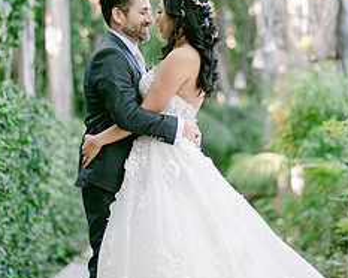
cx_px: 183
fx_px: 1585
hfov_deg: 12.5
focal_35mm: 154
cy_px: 75
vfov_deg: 10.0
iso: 125
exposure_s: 1/125
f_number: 2
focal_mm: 85
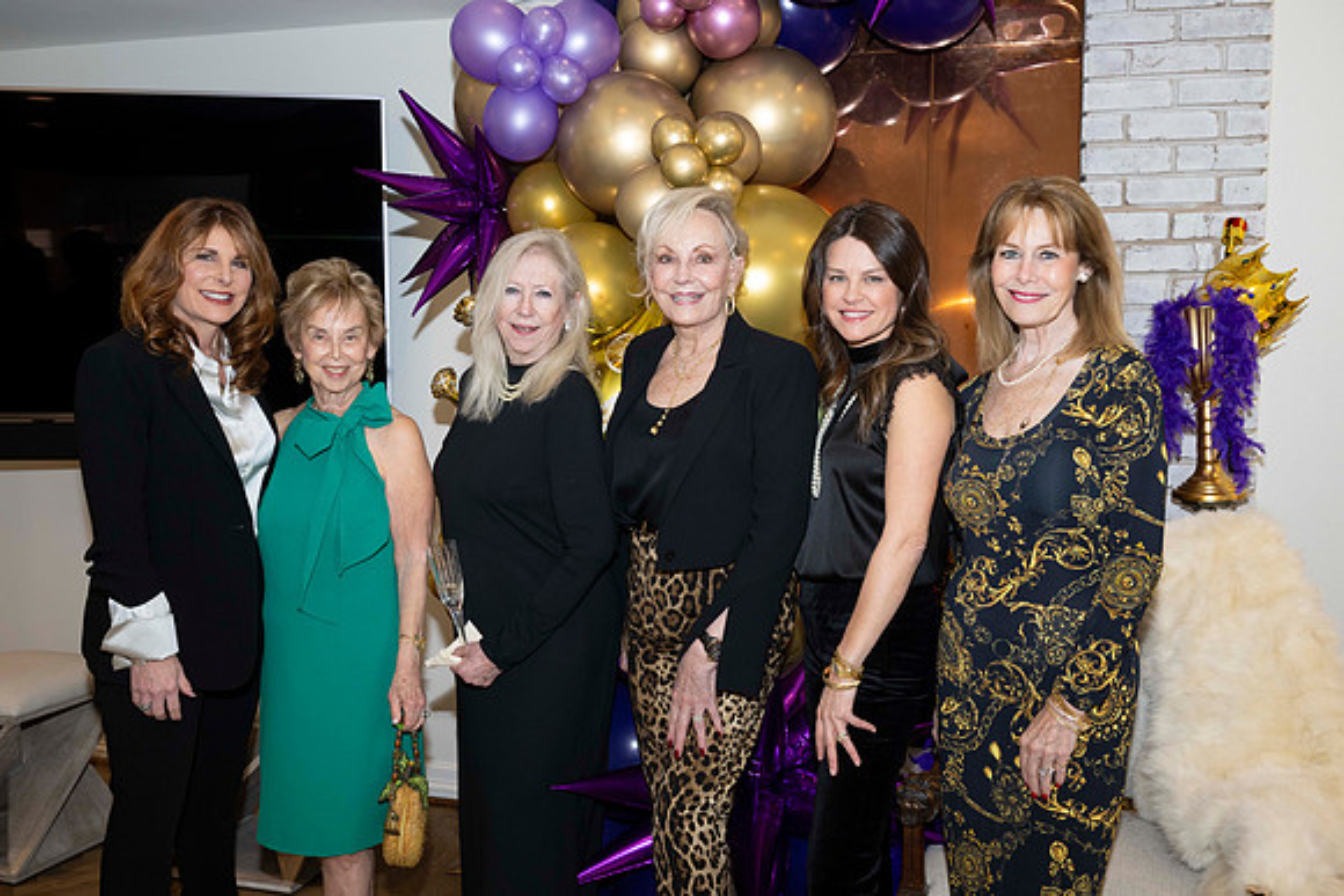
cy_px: 448
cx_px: 672
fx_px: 1232
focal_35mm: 33
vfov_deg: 40.0
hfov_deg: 57.2
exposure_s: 1/80
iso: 800
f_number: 5.6
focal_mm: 33
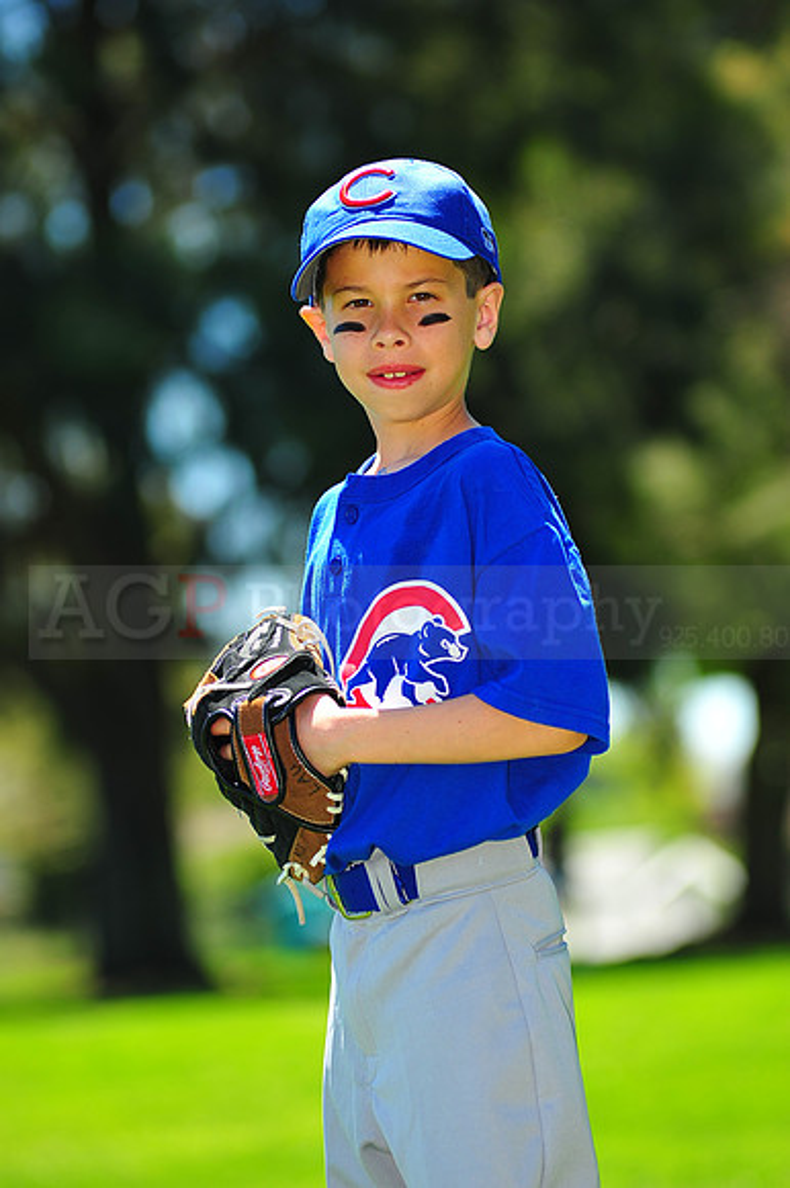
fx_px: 5932
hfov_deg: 7.6
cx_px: 395
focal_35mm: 180
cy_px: 594
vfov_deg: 11.4
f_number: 5
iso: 200
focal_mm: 180
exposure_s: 1/500
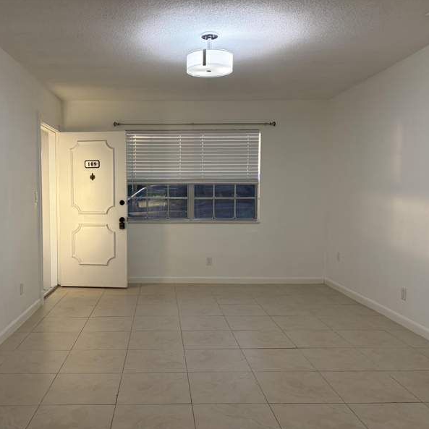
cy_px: 214
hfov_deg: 51.9
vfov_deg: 52.5
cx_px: 159
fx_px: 435
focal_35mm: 31
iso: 125
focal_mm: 5.96
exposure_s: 1/134
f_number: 1.6
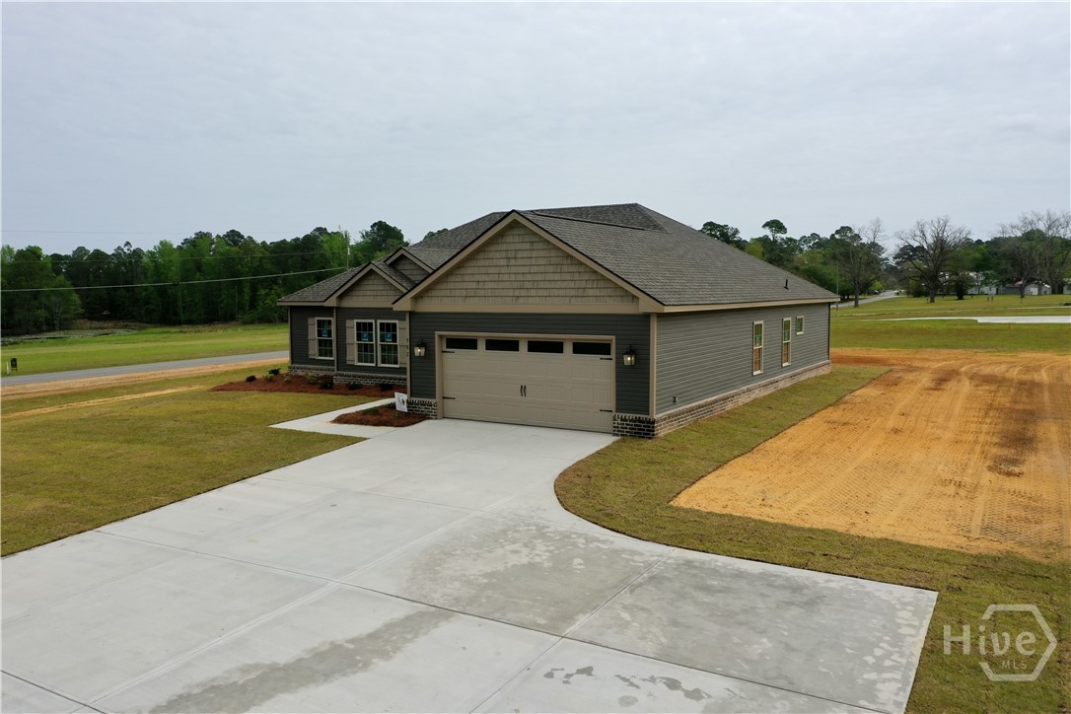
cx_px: 536
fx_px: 833
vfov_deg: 46.4
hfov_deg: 65.5
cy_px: 357
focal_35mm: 28
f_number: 6.3
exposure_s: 1/800
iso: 100
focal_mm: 10.26
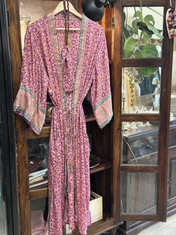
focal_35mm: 48
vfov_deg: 39.7
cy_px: 118
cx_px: 88
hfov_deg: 30.3
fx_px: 325
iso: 250
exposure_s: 1/60
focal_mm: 6.86
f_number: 1.78
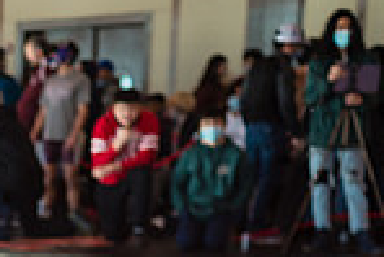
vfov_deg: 9.5
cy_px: 489
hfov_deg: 14.0
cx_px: -192
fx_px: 1463
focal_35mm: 137
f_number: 3.5
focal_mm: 35
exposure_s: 1/400
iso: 400
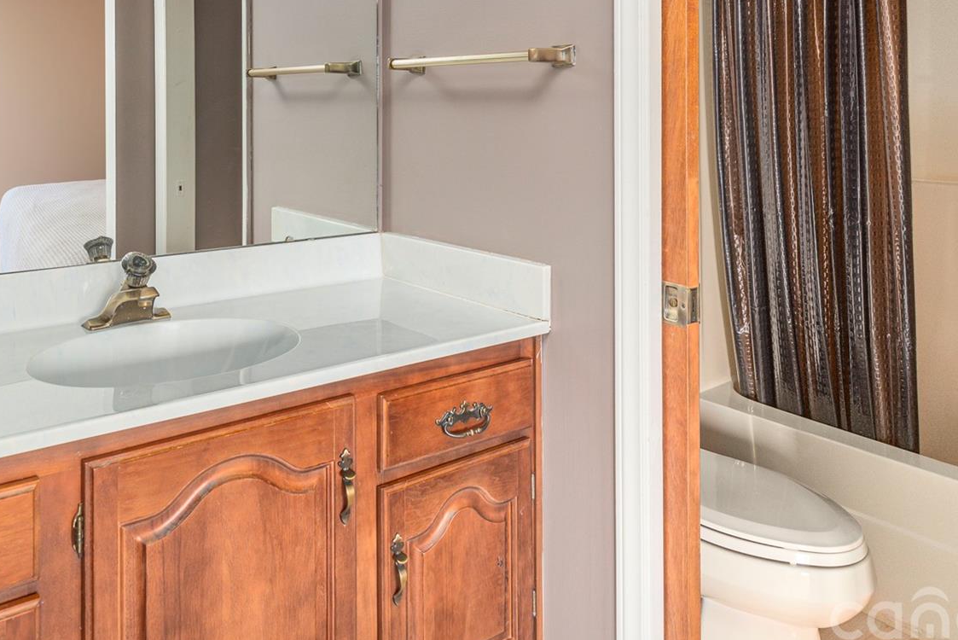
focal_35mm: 31
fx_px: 825
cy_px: 112
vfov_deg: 40.3
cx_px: 439
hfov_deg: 60.2
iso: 320
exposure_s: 1/50
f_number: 7.1
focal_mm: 17
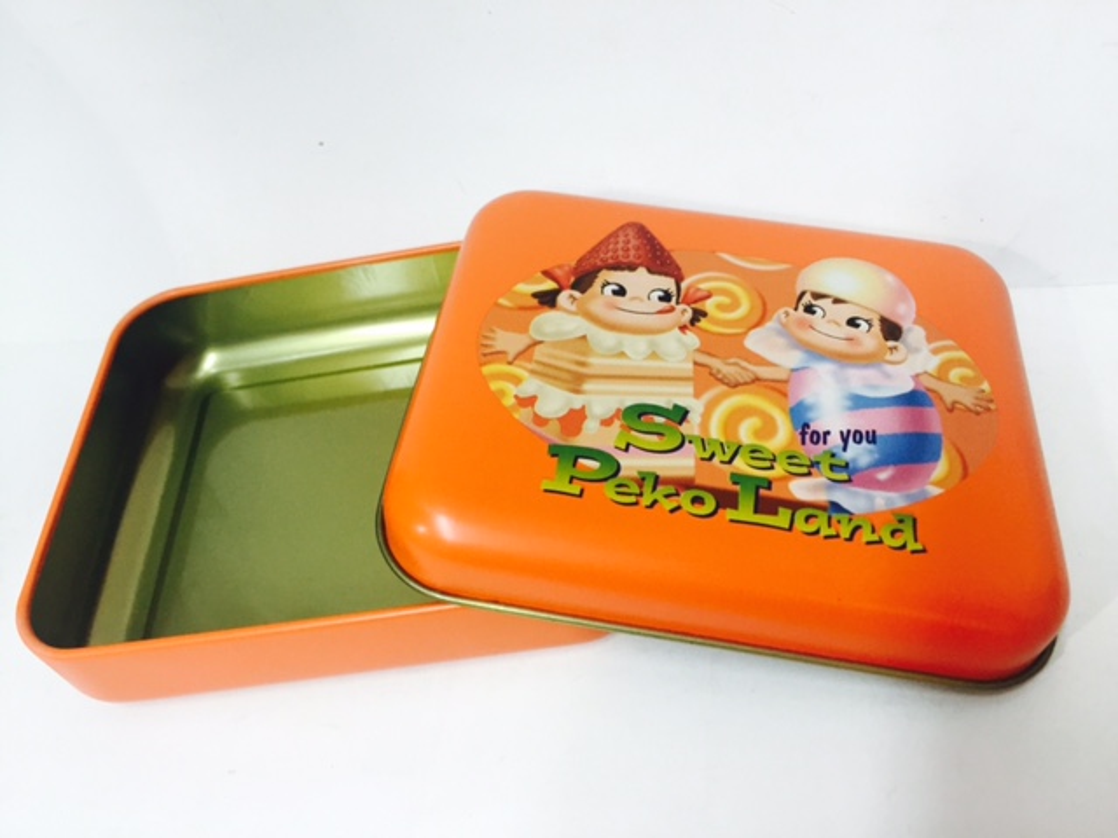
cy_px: 419
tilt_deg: -61.7
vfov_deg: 48.2
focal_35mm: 29
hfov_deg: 61.7
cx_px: 559
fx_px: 937
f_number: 2.2
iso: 64
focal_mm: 4.15
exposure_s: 1/33
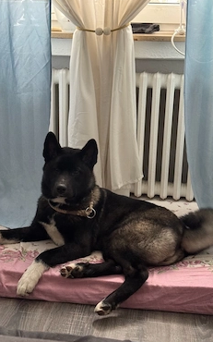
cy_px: 178
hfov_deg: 23.5
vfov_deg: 36.9
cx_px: 101
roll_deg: -1.6
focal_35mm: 55
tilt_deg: -18.2
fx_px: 511
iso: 400
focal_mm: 6.76
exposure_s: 1/40
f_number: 1.78
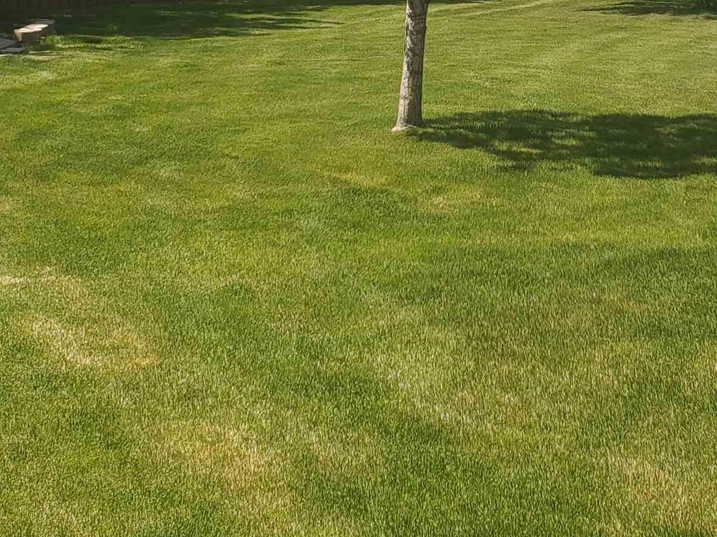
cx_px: 575
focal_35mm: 68
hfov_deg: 28.0
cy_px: -74
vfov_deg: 20.5
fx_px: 1408
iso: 50
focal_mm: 4.3
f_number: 2.4
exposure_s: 1/986
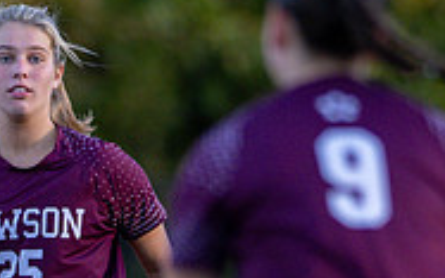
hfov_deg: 1.4
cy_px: 388
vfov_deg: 0.9
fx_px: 17639
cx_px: -49
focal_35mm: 1454
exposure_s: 1/1600
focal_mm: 300
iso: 1100
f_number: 2.8
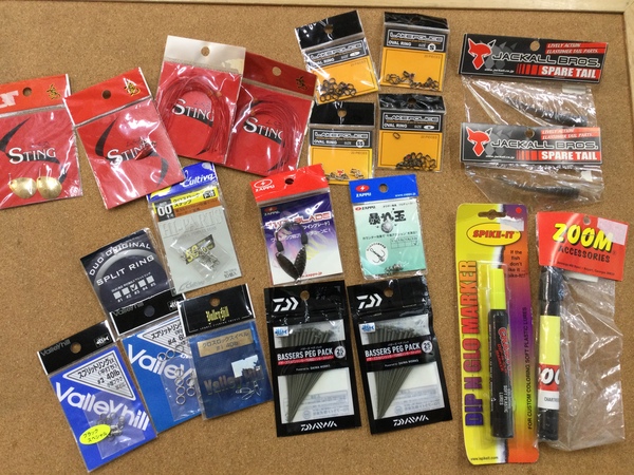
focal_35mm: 31
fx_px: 568
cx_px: 317
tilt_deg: -81.1
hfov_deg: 58.4
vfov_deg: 45.4
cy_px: 238
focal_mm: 3.3
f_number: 2.4
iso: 50
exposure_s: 1/30
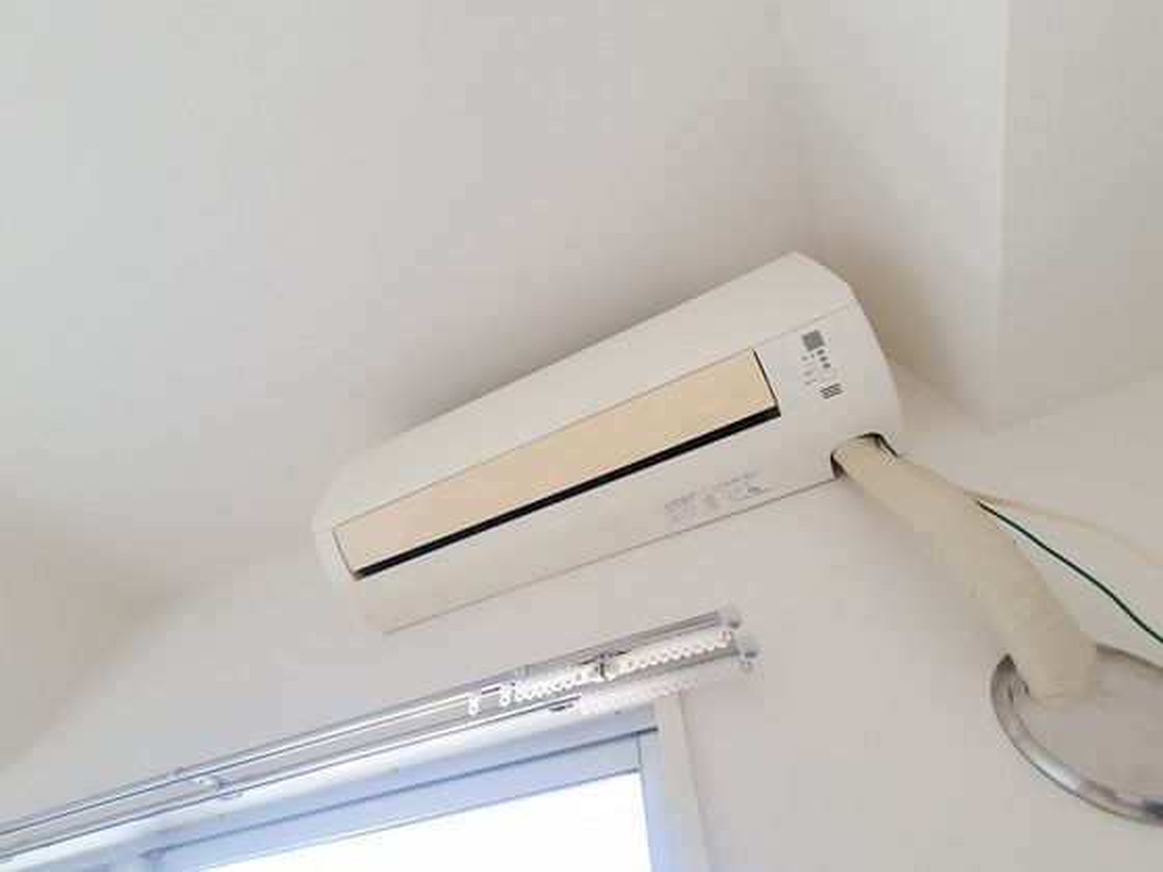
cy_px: 436
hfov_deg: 106.2
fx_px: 437
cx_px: 582
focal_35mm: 13
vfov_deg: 89.9
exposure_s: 1/60
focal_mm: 1.8
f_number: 2.2
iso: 160
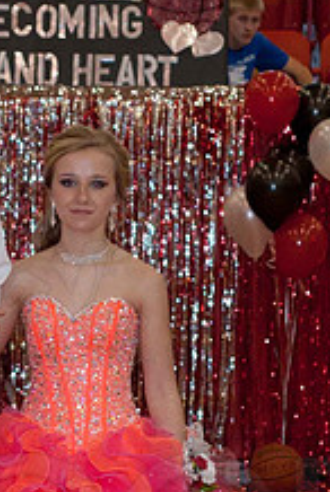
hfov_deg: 8.9
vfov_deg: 13.2
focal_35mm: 155
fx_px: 2124
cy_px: 388
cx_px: 55
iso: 500
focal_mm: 50
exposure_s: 1/60
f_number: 4
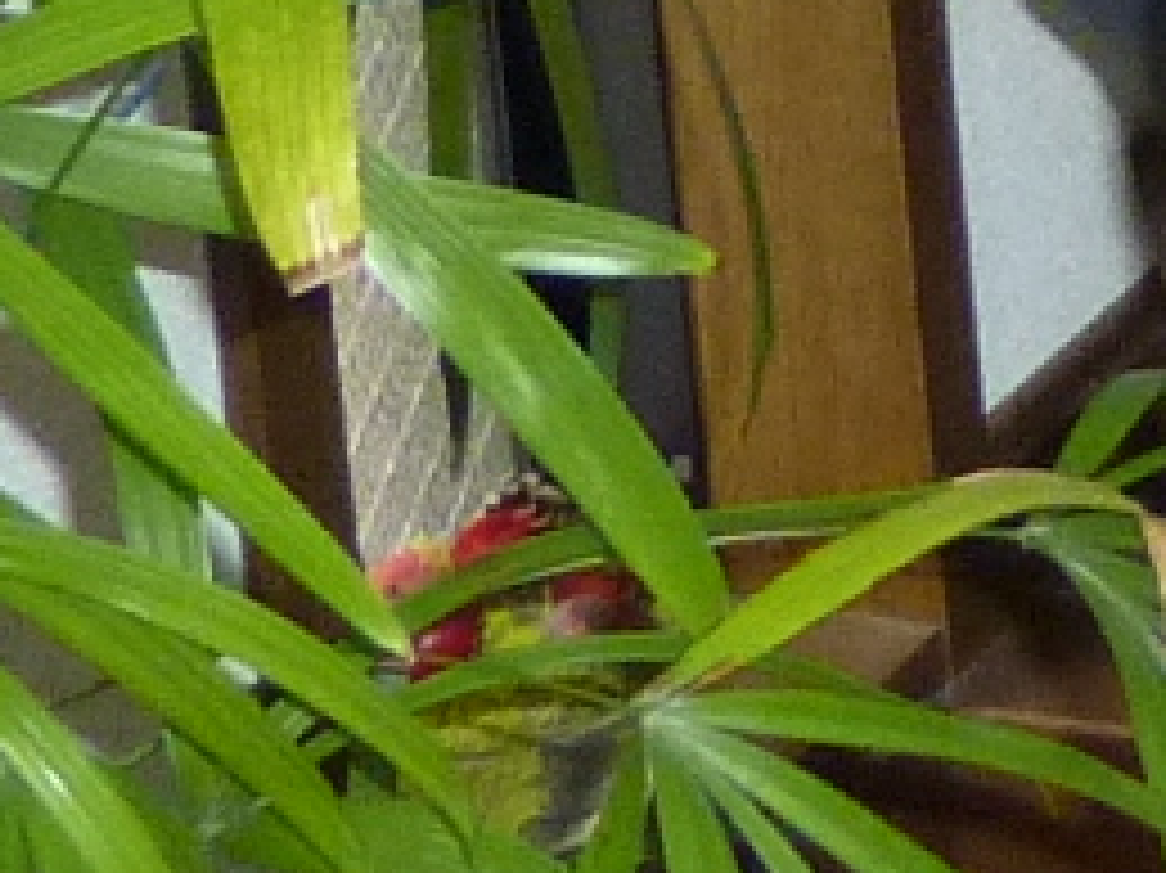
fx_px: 6666
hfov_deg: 8.2
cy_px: -1832
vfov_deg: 6.7
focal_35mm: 198
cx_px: 3728
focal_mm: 4.1
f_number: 3.3
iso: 250
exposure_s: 1/30
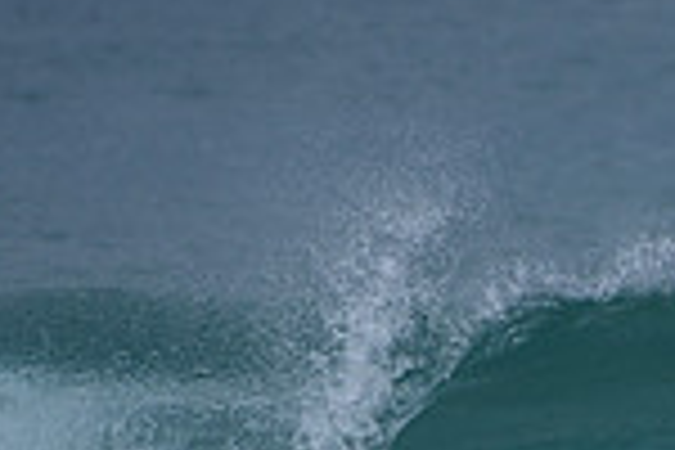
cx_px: 670
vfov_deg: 0.7
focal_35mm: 1935
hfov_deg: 1.1
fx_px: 36278
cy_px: 497
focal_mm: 500
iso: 180
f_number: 5.6
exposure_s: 1/2000
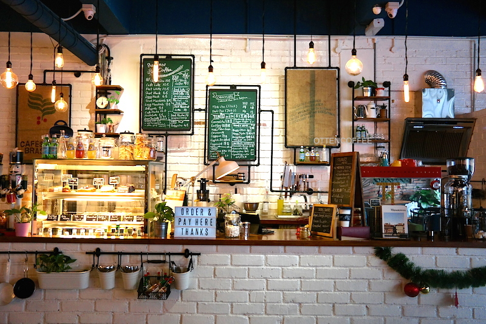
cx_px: 243
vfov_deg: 36.9
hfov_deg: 53.1
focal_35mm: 36
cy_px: 162
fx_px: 486
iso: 800
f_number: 4
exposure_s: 1/50
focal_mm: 24
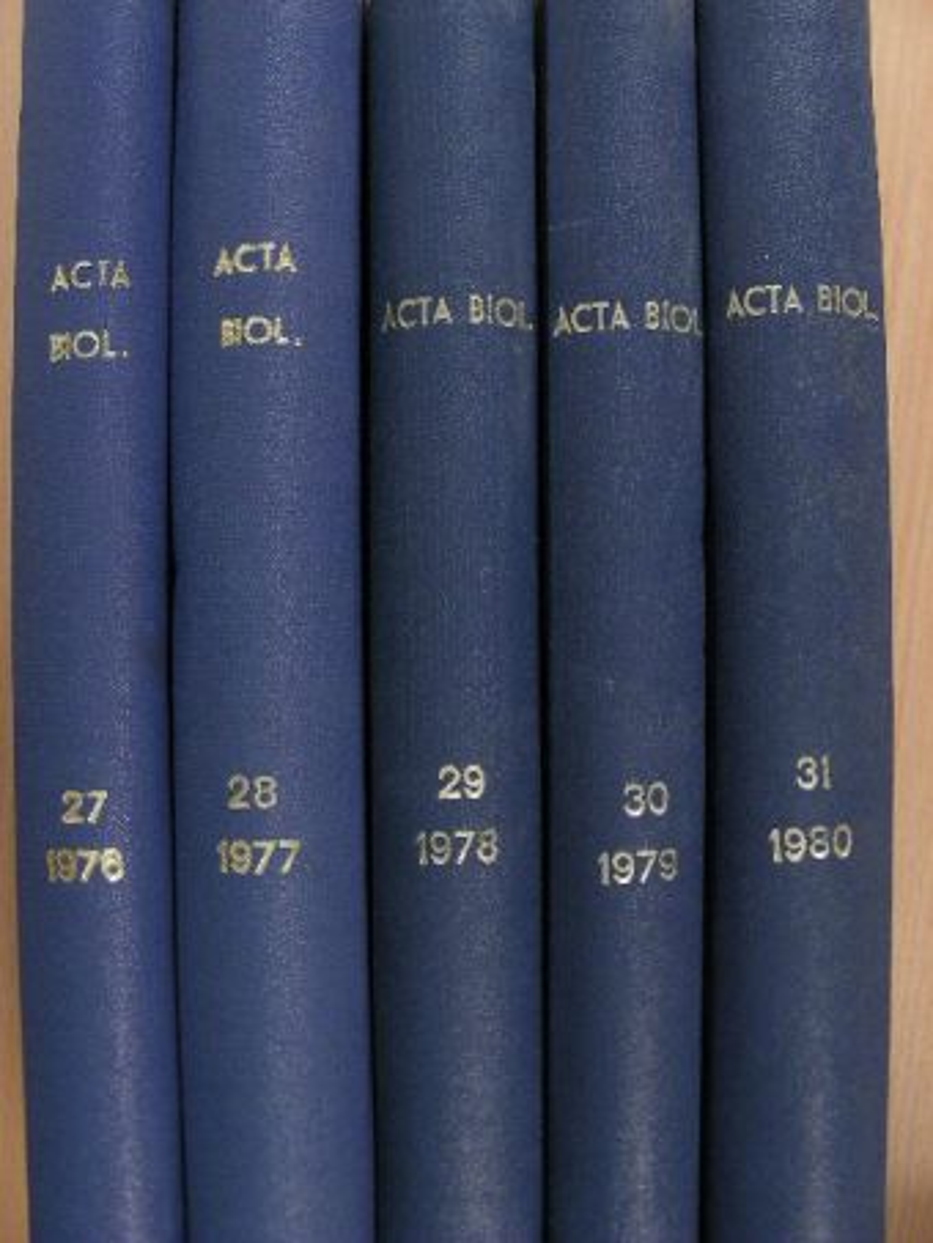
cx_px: 466
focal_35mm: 41
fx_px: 1473
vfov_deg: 45.8
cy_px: 622
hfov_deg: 35.2
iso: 100
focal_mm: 6.8
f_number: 3.5
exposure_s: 1/10.6
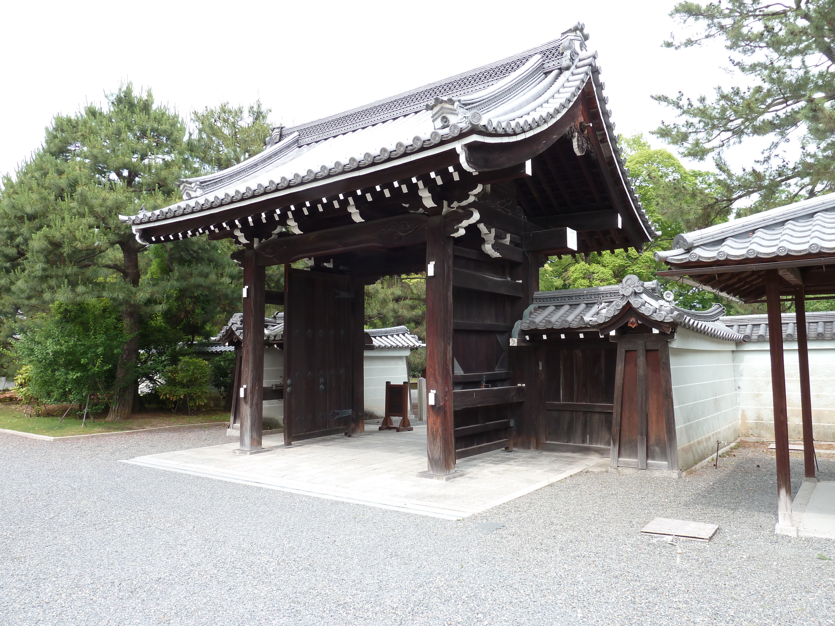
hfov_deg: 69.4
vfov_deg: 54.9
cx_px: 418
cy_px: 313
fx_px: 603
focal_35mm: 25
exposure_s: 1/125
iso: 80
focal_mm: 4.1
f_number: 4
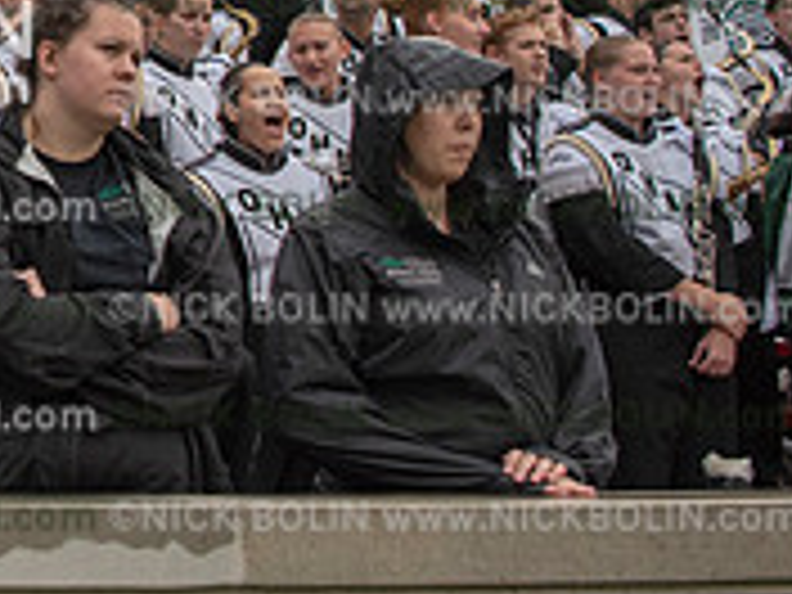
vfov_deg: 18.4
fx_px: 1739
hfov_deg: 22.7
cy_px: -106
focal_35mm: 76
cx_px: -252
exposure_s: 1/4000
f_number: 2.8
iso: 1000
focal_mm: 24
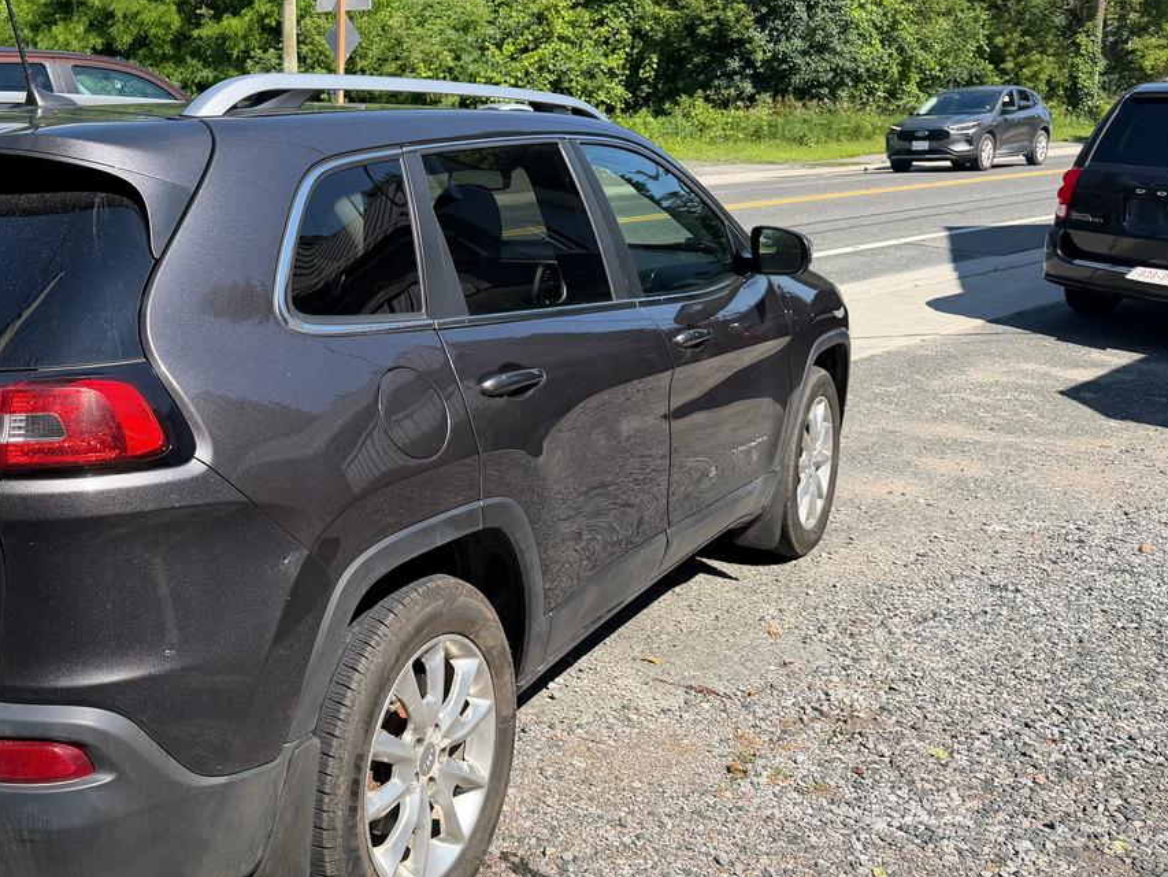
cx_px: 367
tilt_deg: -15.7
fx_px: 1215
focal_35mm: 36
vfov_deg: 39.7
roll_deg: -0.4
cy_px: 433
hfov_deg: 50.2
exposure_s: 1/2299
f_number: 1.78
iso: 80
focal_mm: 6.76
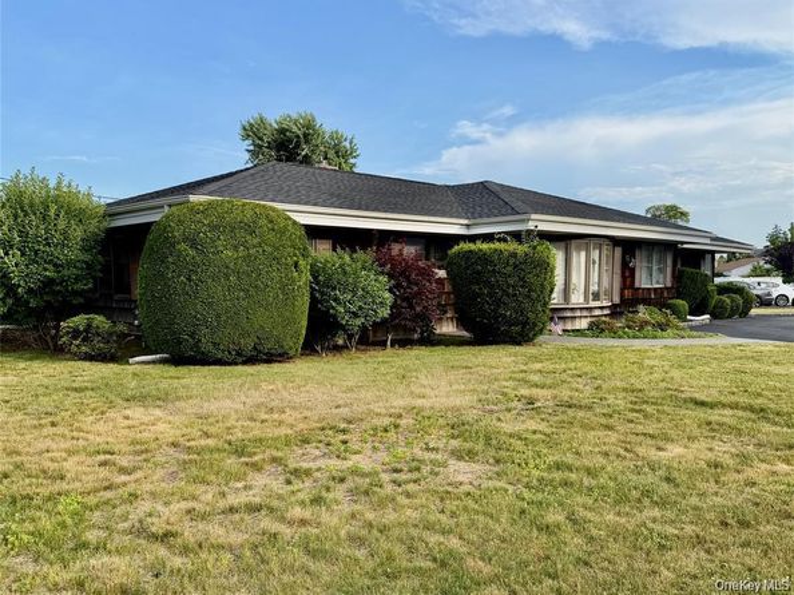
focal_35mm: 24
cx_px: 397
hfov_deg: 71.6
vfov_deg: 56.8
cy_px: 298
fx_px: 550
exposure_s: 1/2703
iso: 80
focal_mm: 6.76
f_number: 1.78
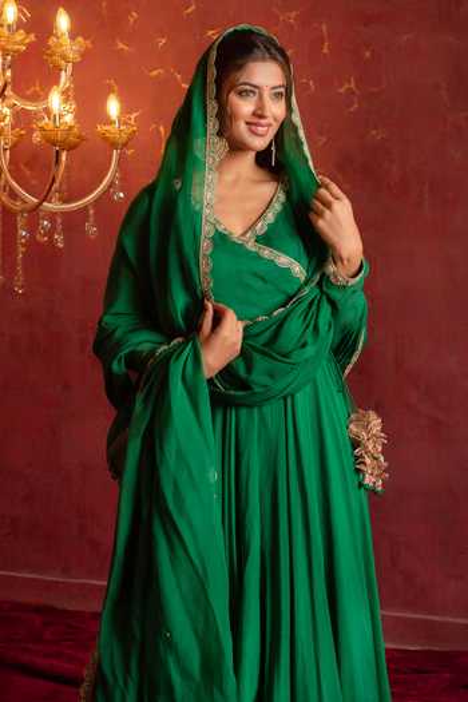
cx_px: 234
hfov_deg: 27.0
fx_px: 975
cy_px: 351
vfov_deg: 39.6
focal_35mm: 50
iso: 320
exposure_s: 1/160
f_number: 7.1
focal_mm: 50
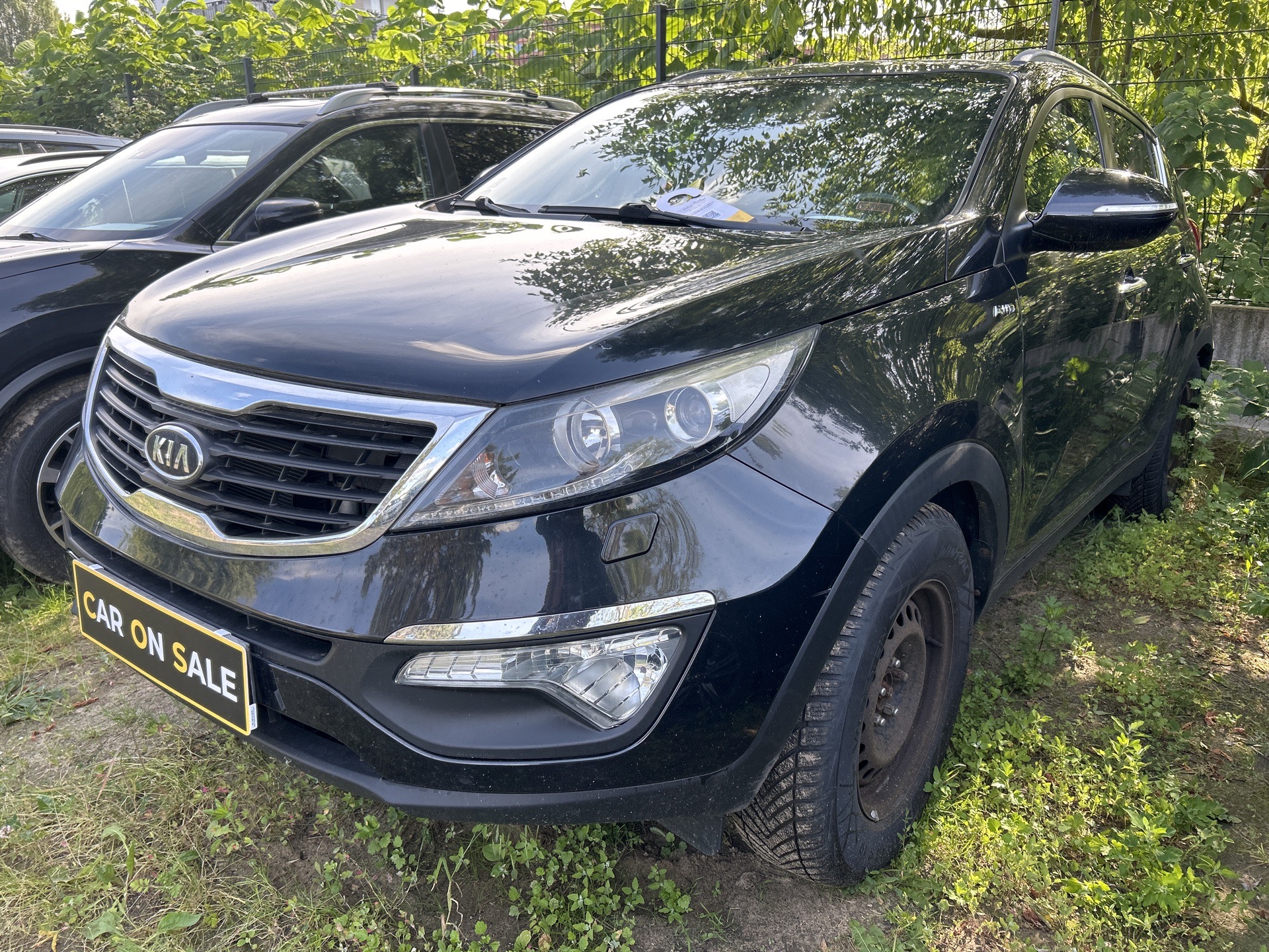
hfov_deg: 67.3
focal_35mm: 26
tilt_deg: -17.4
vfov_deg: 53.1
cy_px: 476
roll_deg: +1.9
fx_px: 953
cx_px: 634
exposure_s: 1/380
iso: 50
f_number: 1.5
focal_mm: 5.7
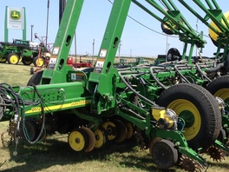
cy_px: 97
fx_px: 476
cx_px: 138
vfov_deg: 20.4
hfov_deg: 27.0
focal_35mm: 72
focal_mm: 4.28
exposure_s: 1/1227
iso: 64
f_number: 2.4
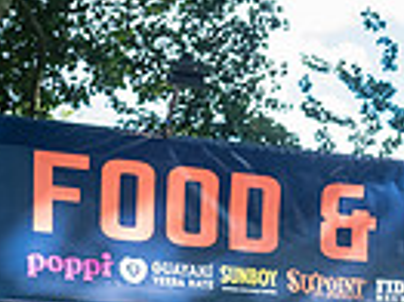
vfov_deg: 9.5
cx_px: 475
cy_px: 538
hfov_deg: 13.0
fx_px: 1737
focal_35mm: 149
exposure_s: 1/2000
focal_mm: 35
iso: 1250
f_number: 3.5
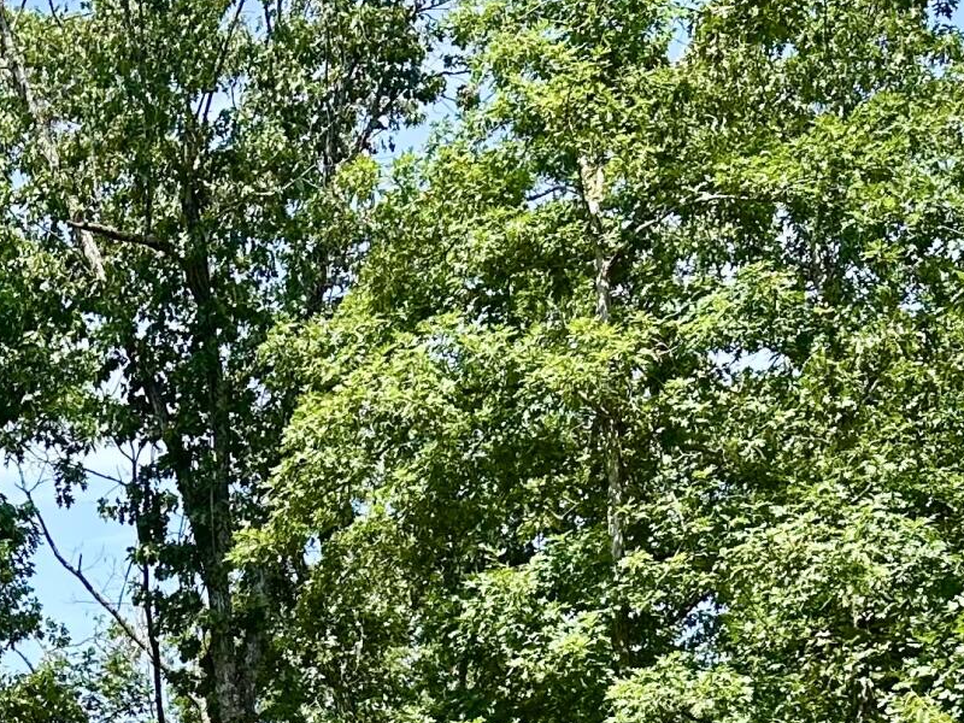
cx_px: -135
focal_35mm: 90
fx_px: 2506
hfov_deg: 20.6
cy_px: 1246
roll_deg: -0.6
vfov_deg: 14.6
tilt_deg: -3.0
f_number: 1.78
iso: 80
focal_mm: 6.86
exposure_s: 1/1845
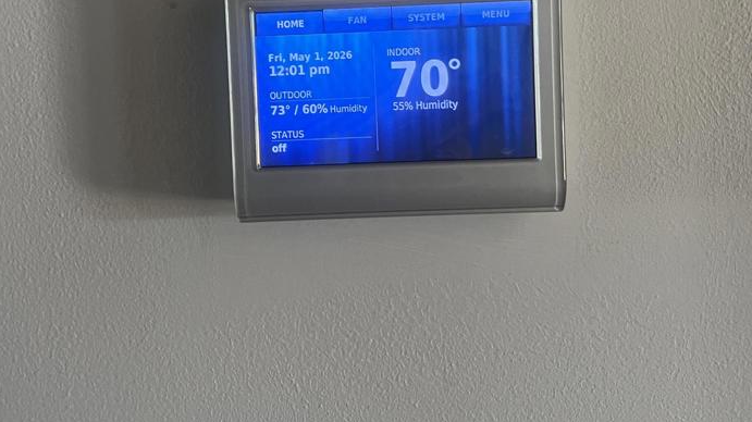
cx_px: 344
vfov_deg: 27.5
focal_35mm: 42
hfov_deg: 48.3
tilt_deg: -3.4
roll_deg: +2.5
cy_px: 61
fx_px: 837
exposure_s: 1/60
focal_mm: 5.7
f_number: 1.5
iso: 320
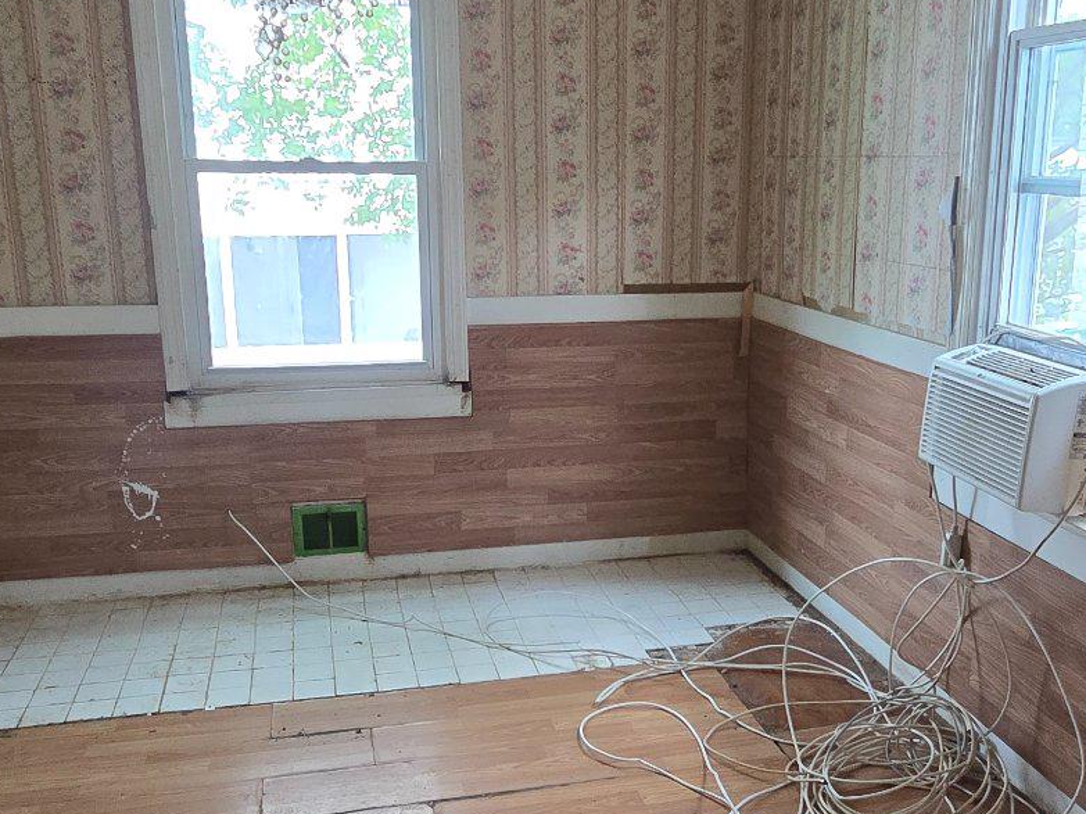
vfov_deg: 41.7
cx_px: 634
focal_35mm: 34
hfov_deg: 53.7
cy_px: 456
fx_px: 1067
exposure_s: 1/60
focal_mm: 2.2
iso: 500
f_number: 2.2
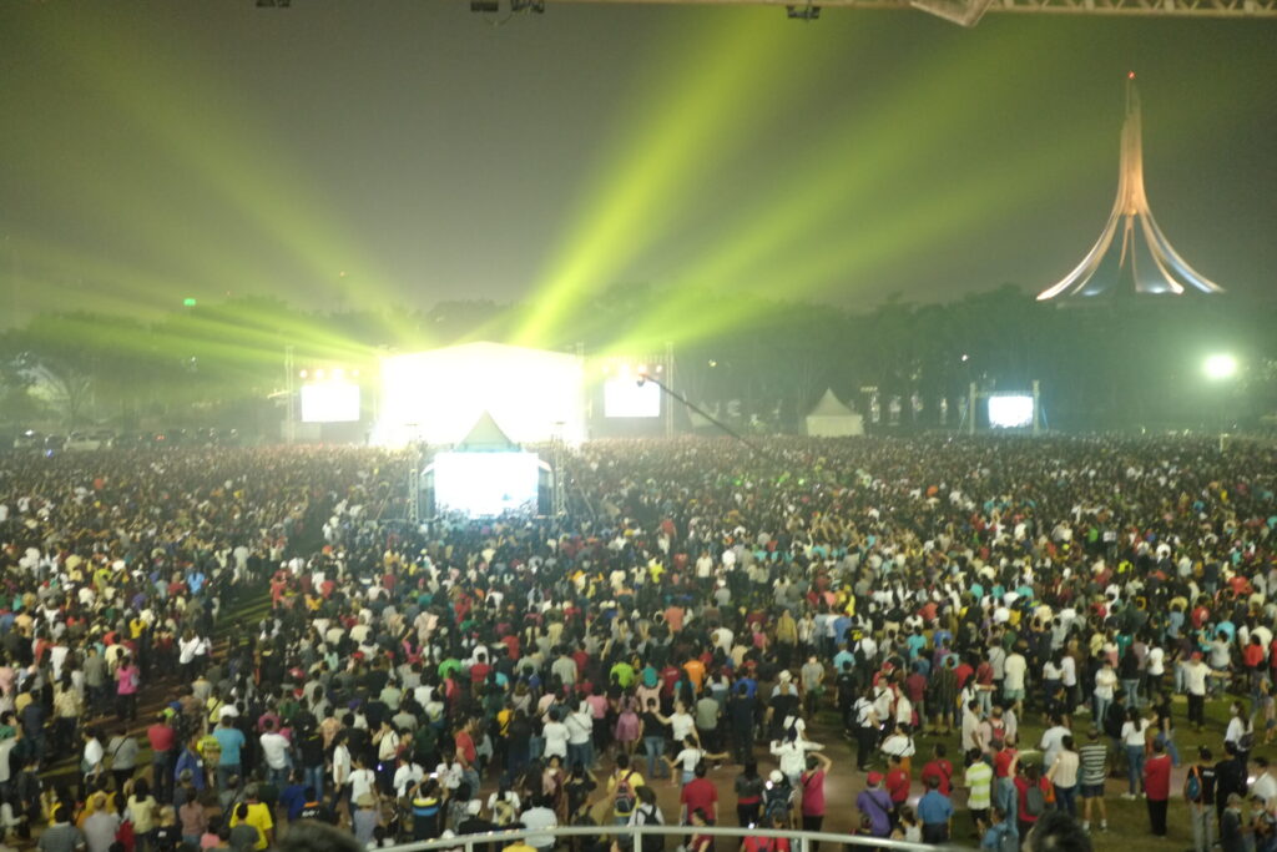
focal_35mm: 35
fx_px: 1242
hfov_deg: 54.4
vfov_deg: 37.9
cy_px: 426
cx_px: 638
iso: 3200
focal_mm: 23
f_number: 2
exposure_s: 1/26
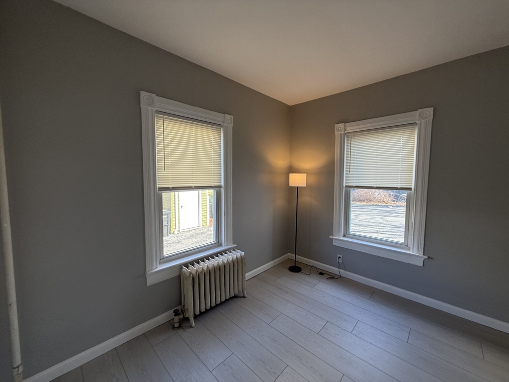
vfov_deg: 85.7
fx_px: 206
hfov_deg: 102.1
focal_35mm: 14
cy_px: 191
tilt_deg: -2.7
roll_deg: -0.7
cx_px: 254
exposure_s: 1/154
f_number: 2.2
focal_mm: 2.22
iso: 64
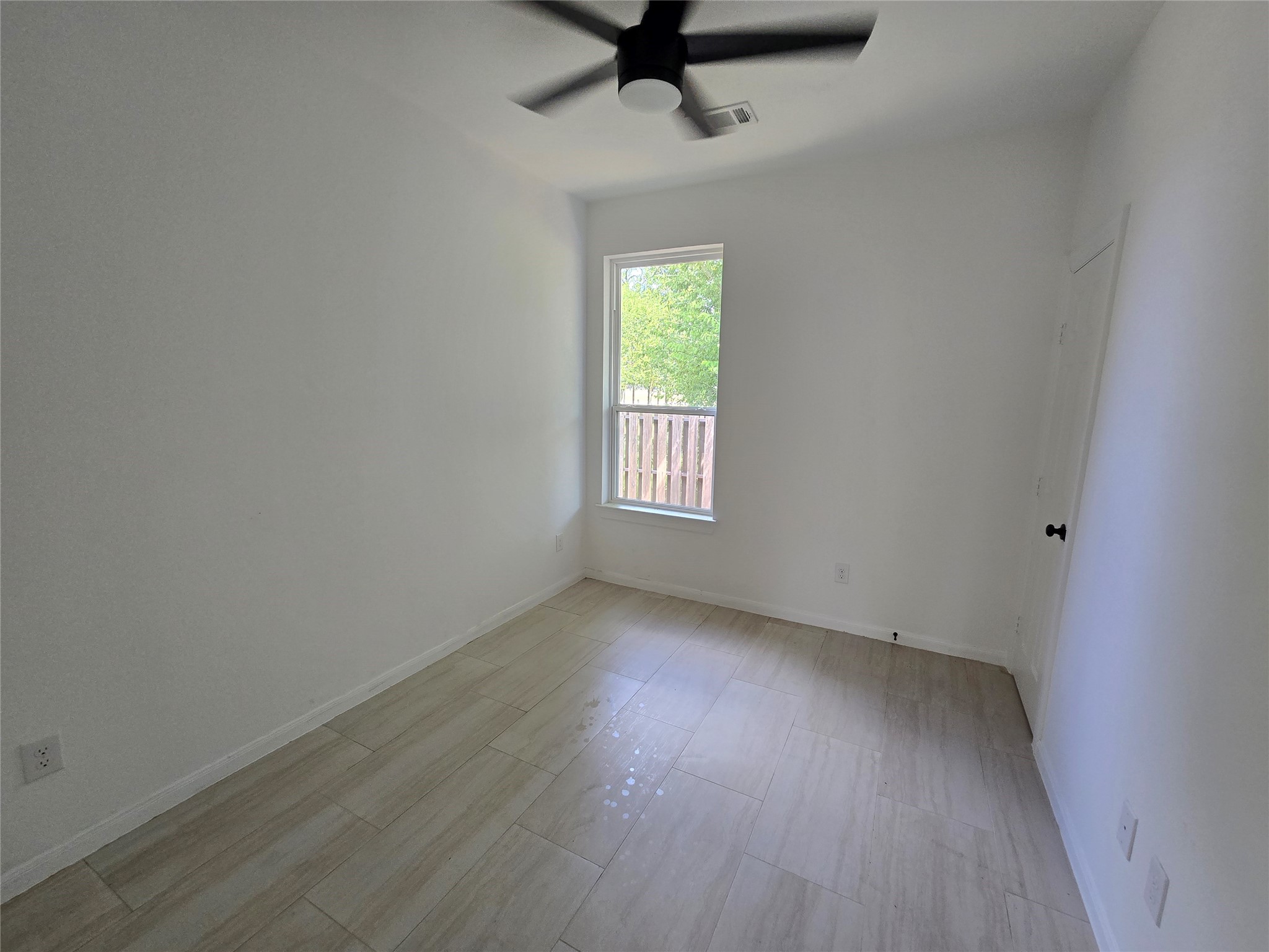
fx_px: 477
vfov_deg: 89.9
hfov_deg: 106.2
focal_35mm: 13
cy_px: 476
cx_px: 634
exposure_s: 1/100
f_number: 2.2
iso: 200
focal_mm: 2.2
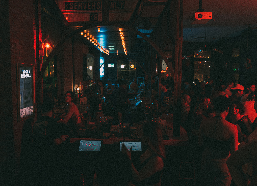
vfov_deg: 43.0
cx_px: 117
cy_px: 93
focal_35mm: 32
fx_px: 236
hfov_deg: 57.0
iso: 3200
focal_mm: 29
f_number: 2.8
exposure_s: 1/100
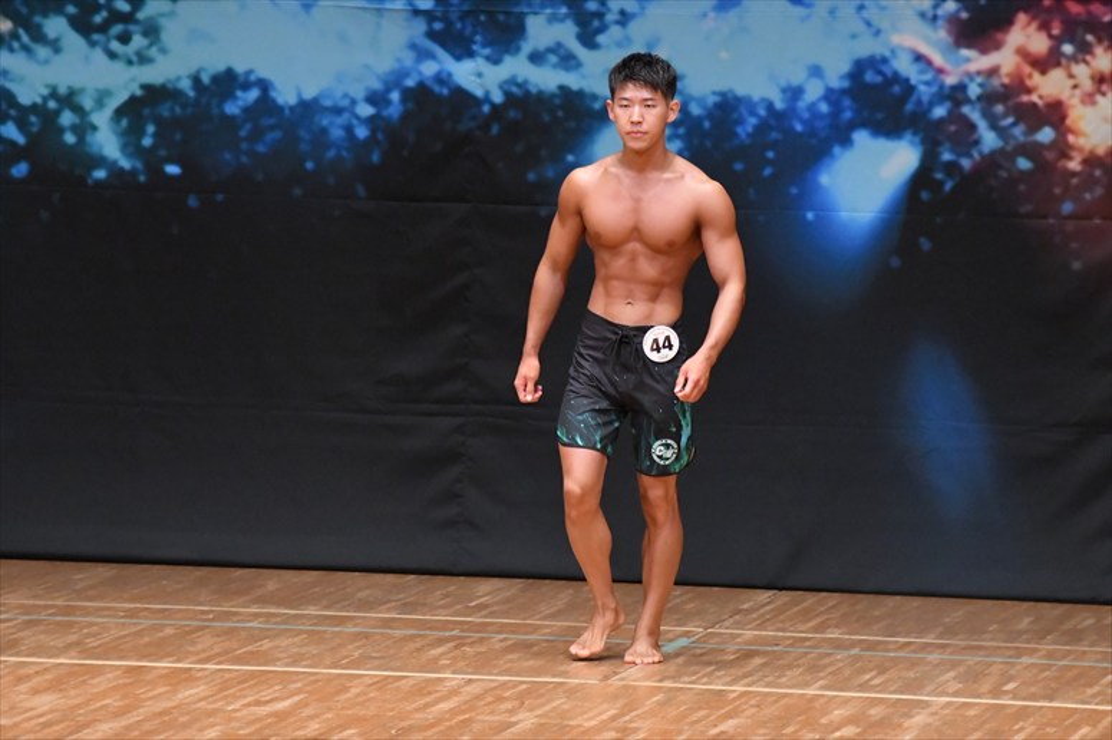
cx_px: 556
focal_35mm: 300
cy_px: 370
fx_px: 9262
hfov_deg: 6.9
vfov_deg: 4.6
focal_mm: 200
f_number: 5.6
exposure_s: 1/400
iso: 8000
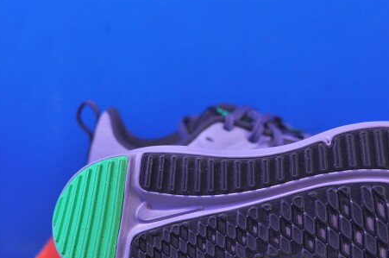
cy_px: 120
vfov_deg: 10.3
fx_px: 1435
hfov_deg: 15.4
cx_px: 284
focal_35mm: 133
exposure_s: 1/320
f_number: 2.5
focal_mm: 50
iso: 250
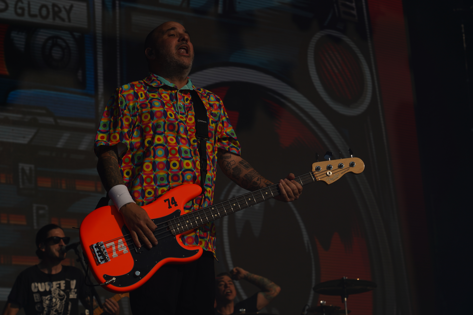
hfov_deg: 19.5
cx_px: 236
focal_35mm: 105
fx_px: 1379
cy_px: 158
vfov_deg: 13.0
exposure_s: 1/1600
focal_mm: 105
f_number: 8
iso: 100
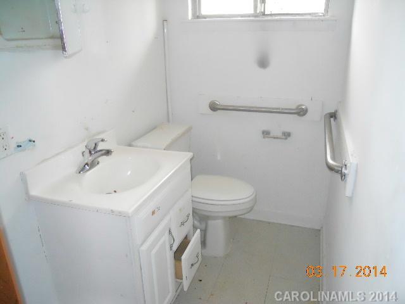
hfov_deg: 63.4
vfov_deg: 49.7
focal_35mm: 28
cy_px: 152
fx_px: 328
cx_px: 202
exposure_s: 1/20
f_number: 2.7
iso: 800
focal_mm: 5
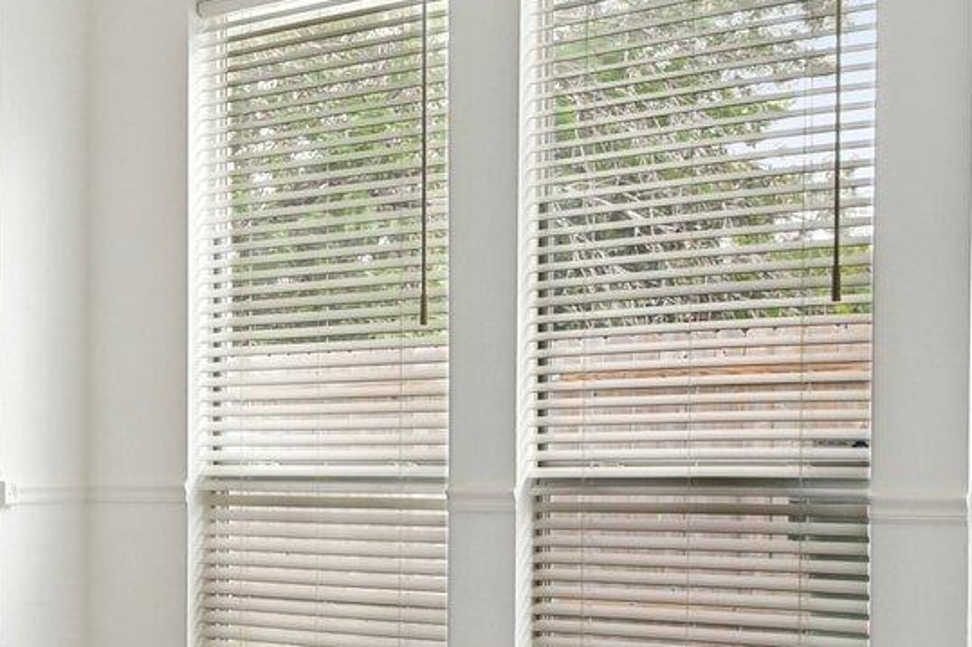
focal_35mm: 57
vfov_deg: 23.8
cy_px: 343
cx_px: -36
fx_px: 1538
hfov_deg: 31.9
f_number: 8
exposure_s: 1/160
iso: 400
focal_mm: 10
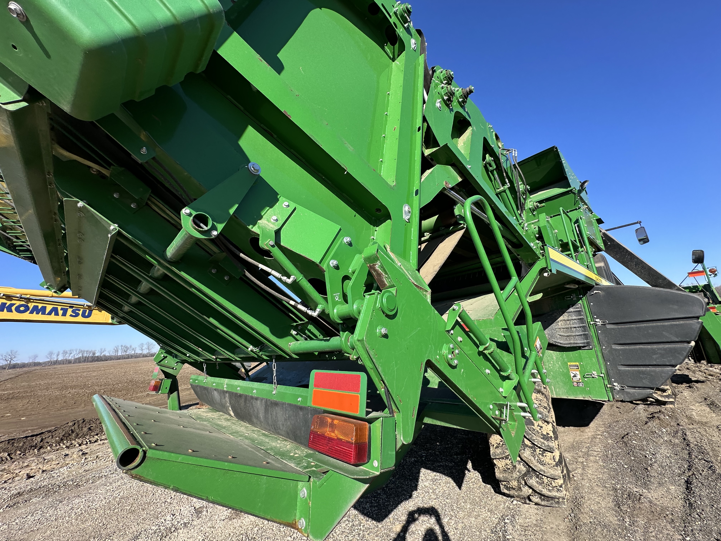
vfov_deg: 85.7
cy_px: 270
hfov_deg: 102.1
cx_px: 360
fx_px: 292
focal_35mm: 14
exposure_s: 1/1159
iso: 50
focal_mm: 2.22
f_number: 2.2
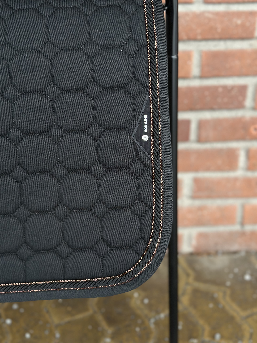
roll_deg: +0.0
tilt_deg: -23.5
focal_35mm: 48
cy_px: 172
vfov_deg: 39.7
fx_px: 475
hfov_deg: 30.3
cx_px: 128
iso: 160
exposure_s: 1/60
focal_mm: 6.86
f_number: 1.78
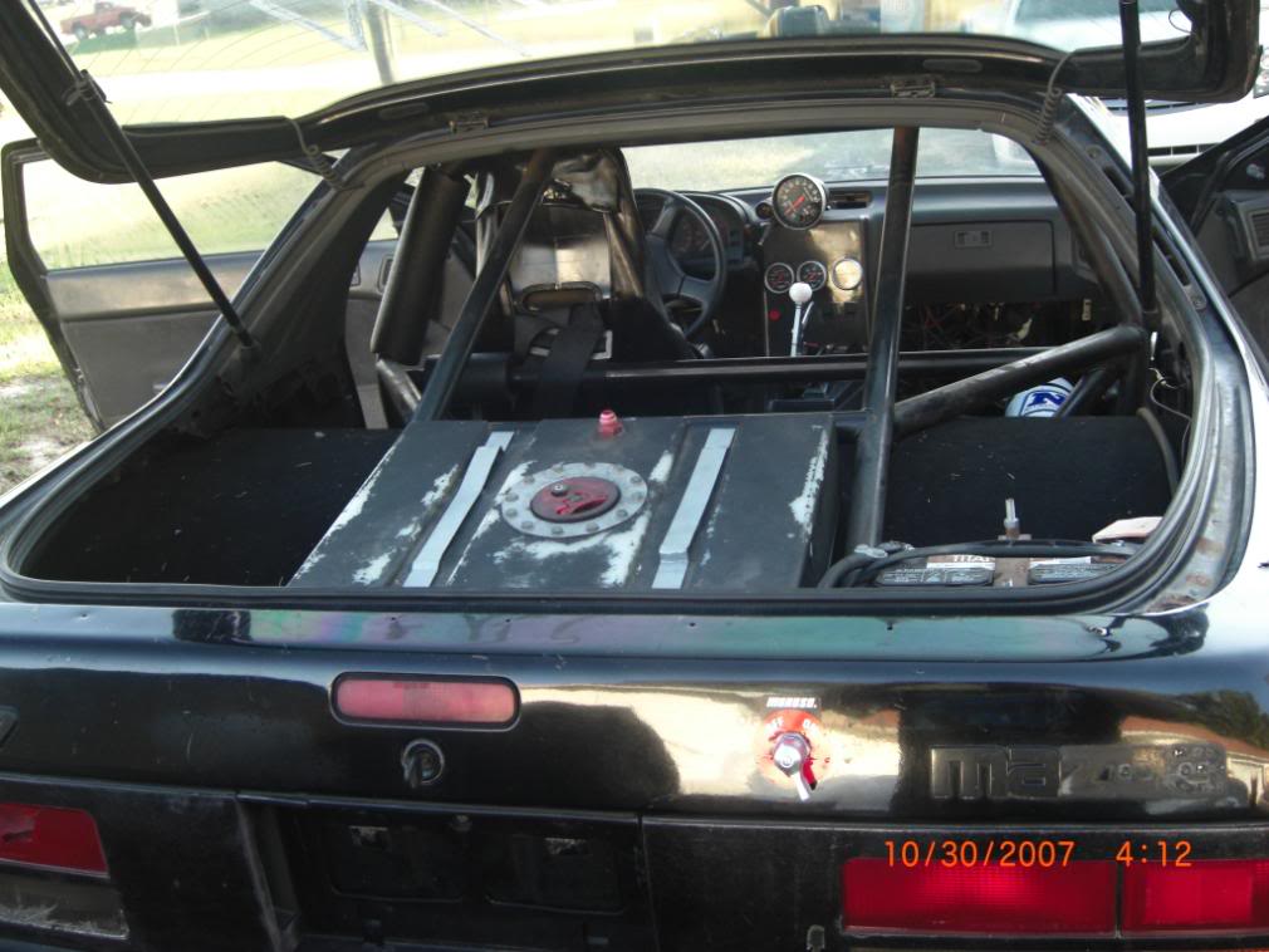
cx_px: 634
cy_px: 476
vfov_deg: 37.7
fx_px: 1393
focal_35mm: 38
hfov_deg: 49.0
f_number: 2.8
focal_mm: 7.9
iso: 100
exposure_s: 1/80
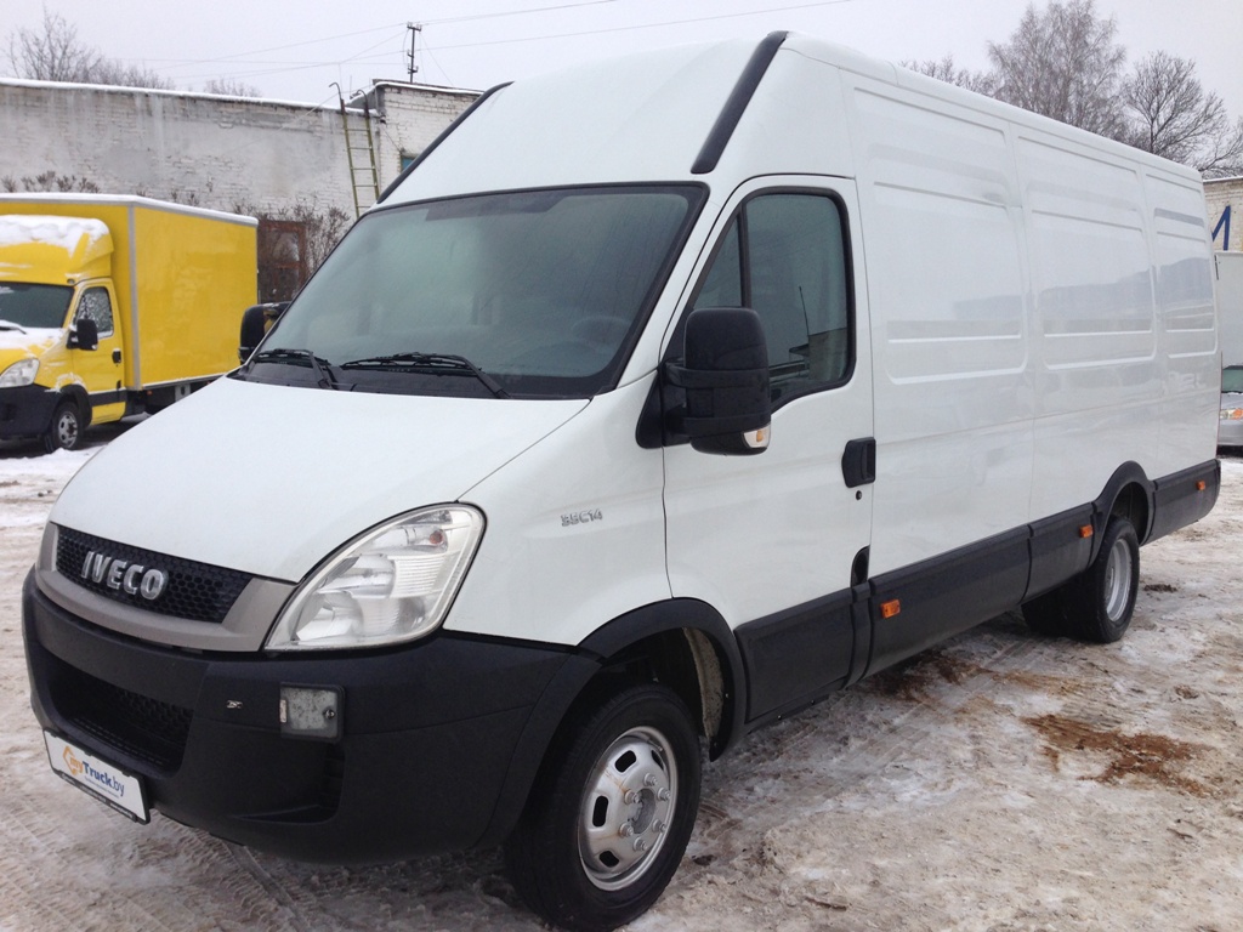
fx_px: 1185
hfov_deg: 55.4
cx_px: 622
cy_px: 466
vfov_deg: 42.9
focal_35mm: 33
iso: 50
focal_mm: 4.12
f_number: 2.4
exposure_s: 1/156
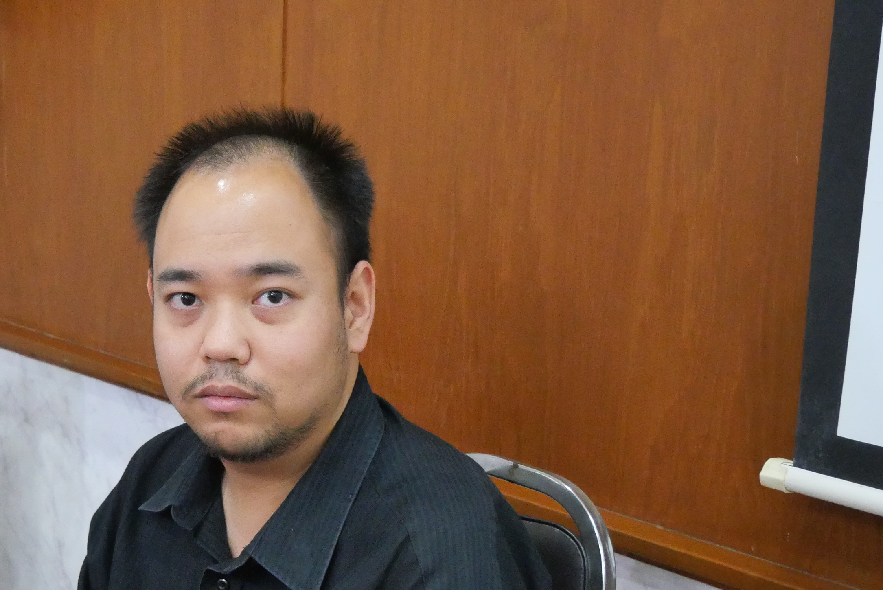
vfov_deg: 17.6
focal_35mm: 77
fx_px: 1890
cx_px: 187
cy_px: 485
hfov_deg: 25.9
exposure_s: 1/50
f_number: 4.5
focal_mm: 22
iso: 3200
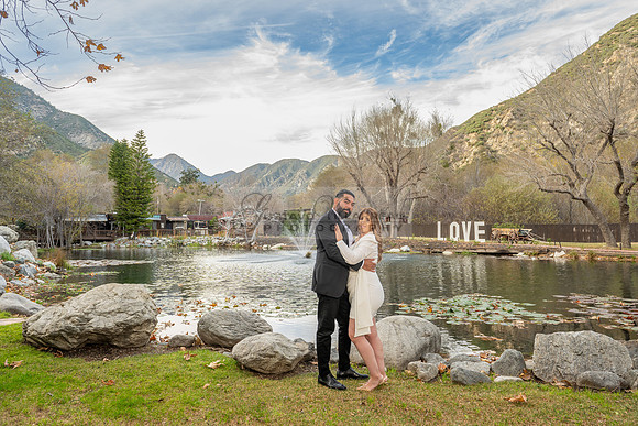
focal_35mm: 24
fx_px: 425
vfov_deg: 53.2
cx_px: 319
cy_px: 213
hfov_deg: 73.7
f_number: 5.6
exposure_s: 1/125
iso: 200
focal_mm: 24
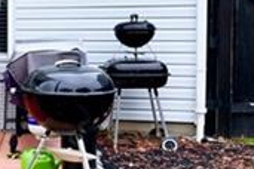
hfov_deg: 20.1
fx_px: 593
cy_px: 42
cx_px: -149
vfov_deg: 16.2
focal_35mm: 84
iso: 800
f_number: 8
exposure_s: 1/200
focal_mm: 14
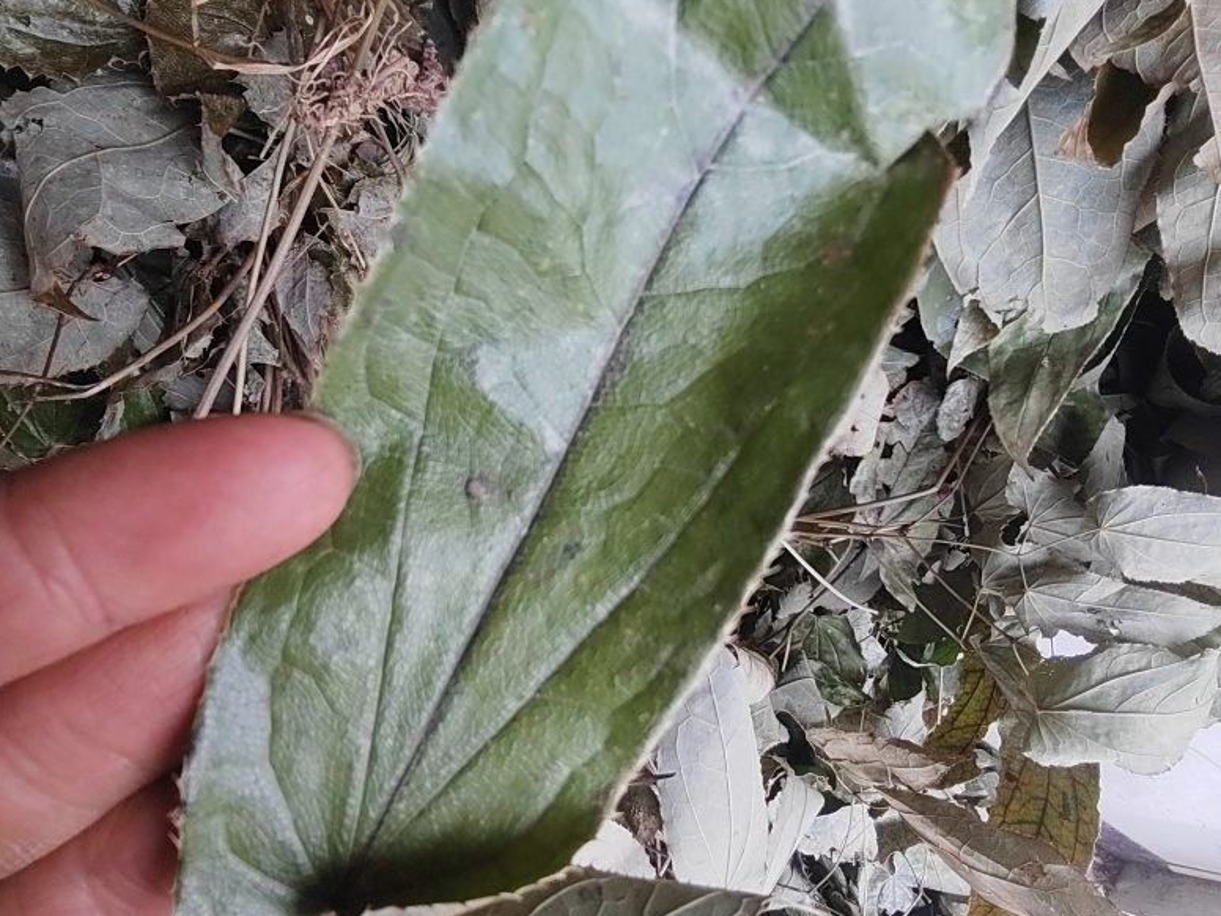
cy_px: 452
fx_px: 776
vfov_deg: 61.1
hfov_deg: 76.4
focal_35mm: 22
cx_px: 606
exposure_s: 1/100
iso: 150
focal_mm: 1.68
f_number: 2.2
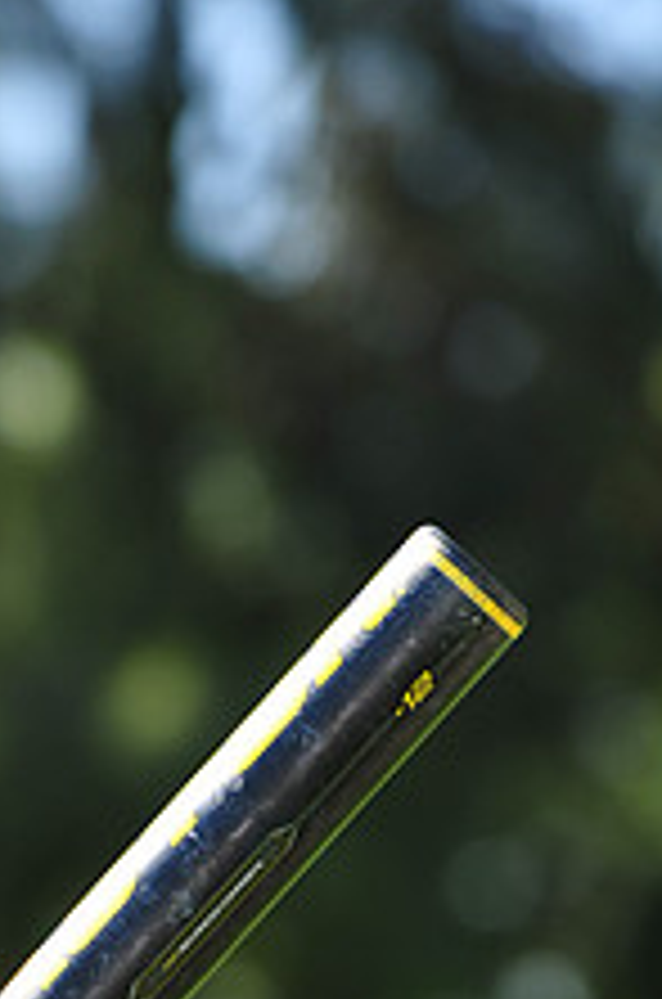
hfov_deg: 3.2
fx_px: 11971
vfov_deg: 4.8
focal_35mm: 432
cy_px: 1246
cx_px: -149
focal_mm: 165
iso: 200
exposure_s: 1/500
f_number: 5
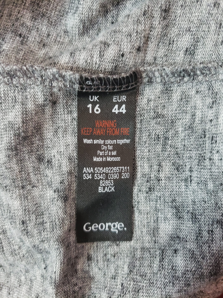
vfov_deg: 67.3
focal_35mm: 26
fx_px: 223
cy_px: 149
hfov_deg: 53.1
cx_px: 112
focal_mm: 4.3
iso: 250
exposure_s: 1/17
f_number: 1.5
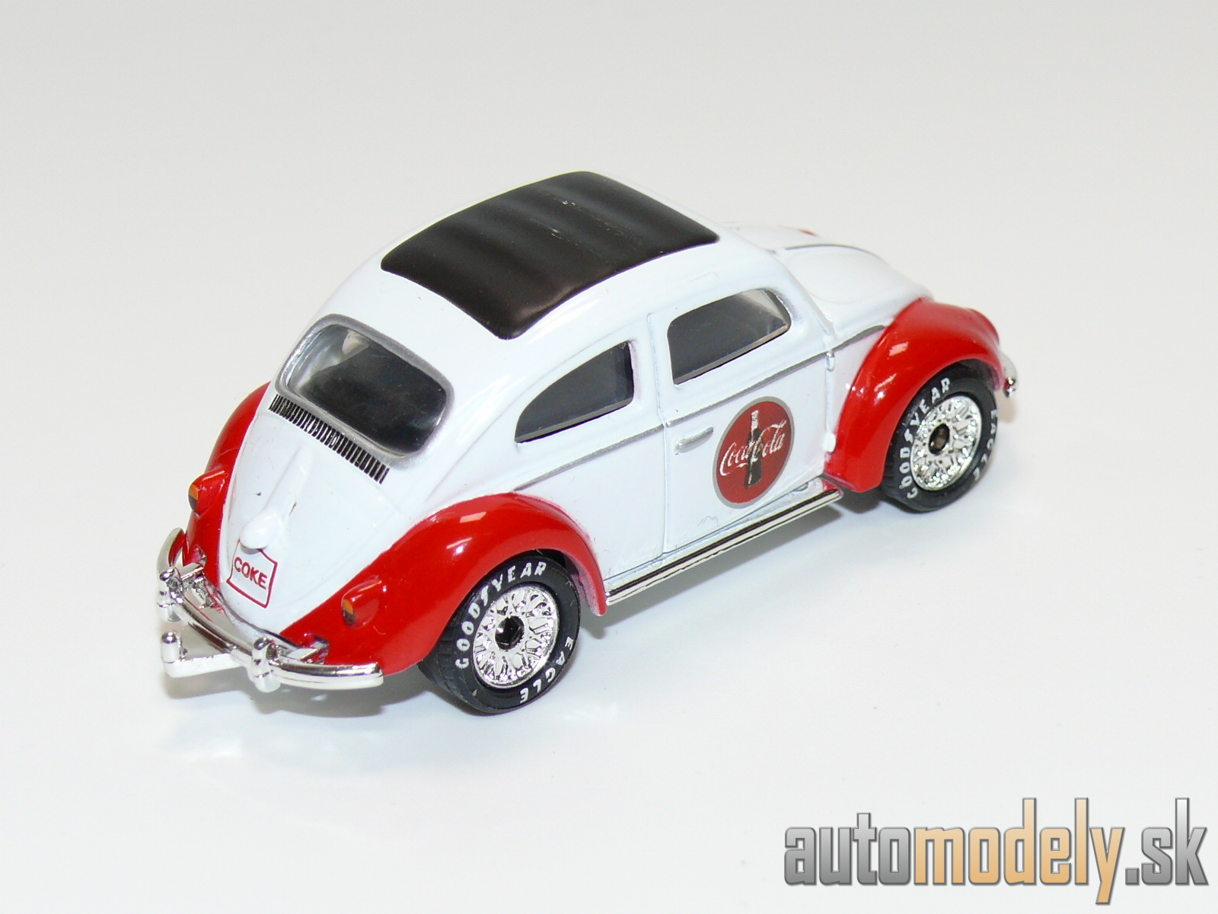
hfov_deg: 21.1
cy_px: 457
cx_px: 609
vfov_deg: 15.9
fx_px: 3272
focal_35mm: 93
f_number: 4
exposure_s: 1/30
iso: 100
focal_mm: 12.8
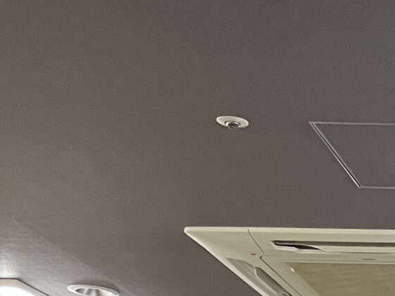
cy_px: 676
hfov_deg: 14.5
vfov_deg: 10.8
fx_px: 1358
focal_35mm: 119
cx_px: 717
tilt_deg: -1.1
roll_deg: -0.1
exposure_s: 1/60
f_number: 1.6
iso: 100
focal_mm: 5.1
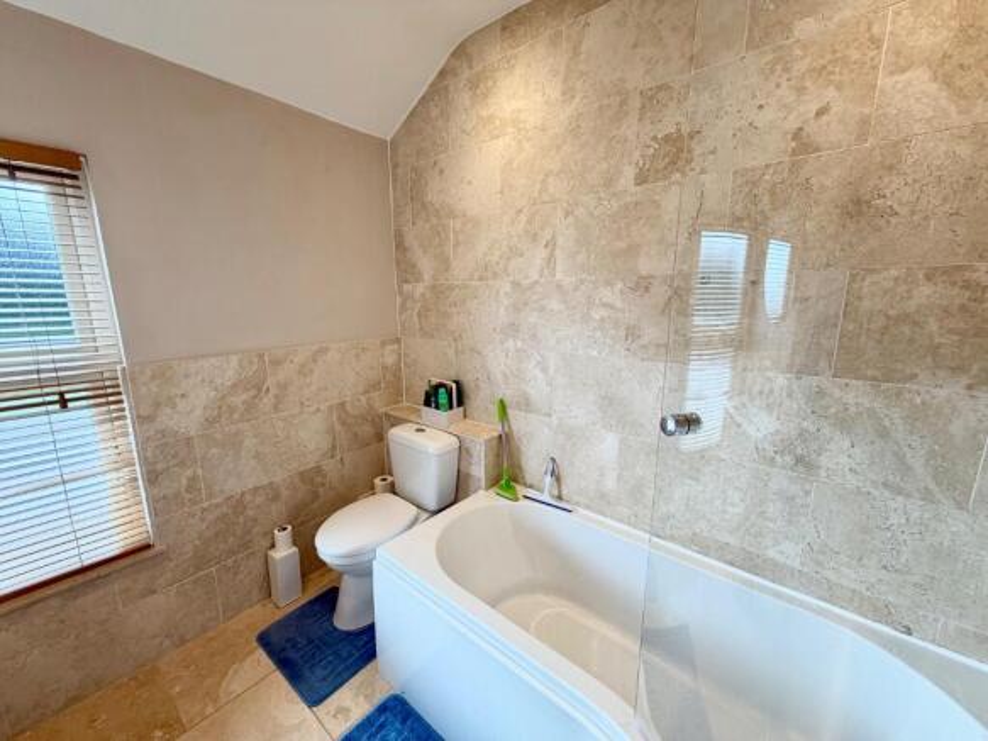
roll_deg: -0.1
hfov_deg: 102.1
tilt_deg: -10.7
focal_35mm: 14
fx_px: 400
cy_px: 370
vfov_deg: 85.7
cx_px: 494
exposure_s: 1/100
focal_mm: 2.22
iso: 64
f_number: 2.2
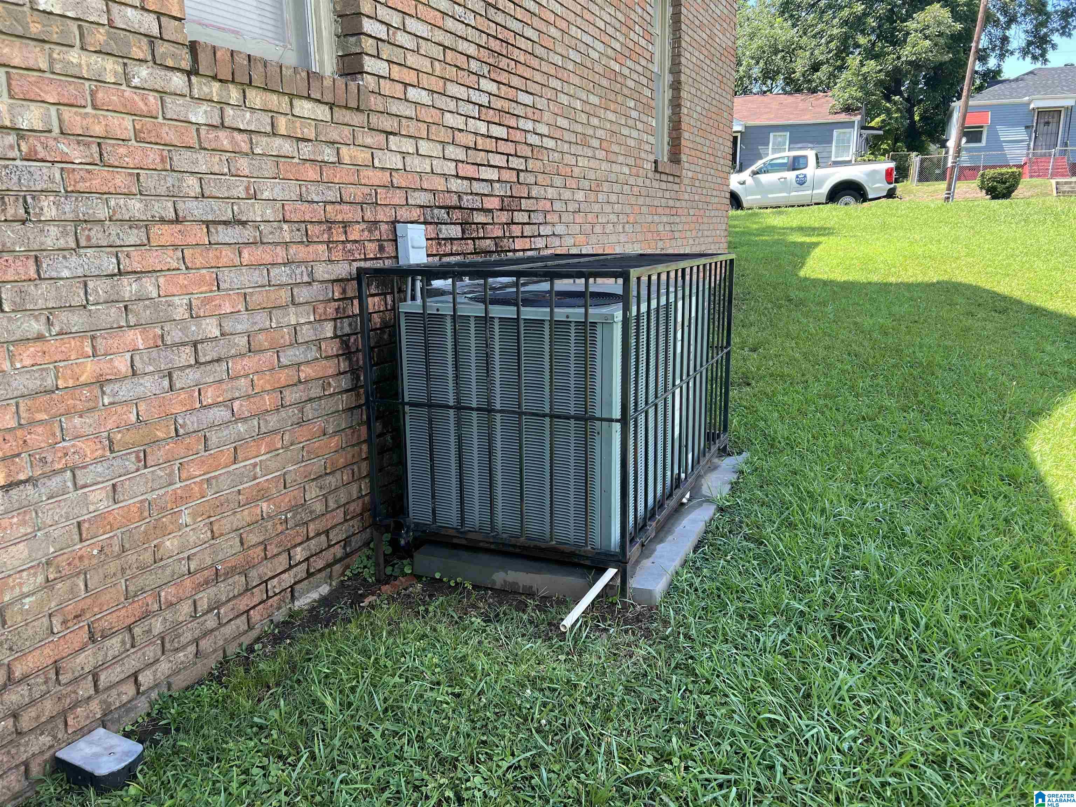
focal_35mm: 26
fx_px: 808
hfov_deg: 67.3
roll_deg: +0.0
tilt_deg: -13.2
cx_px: 538
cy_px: 404
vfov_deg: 53.1
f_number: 1.5
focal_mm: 5.7
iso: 50
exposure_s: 1/402
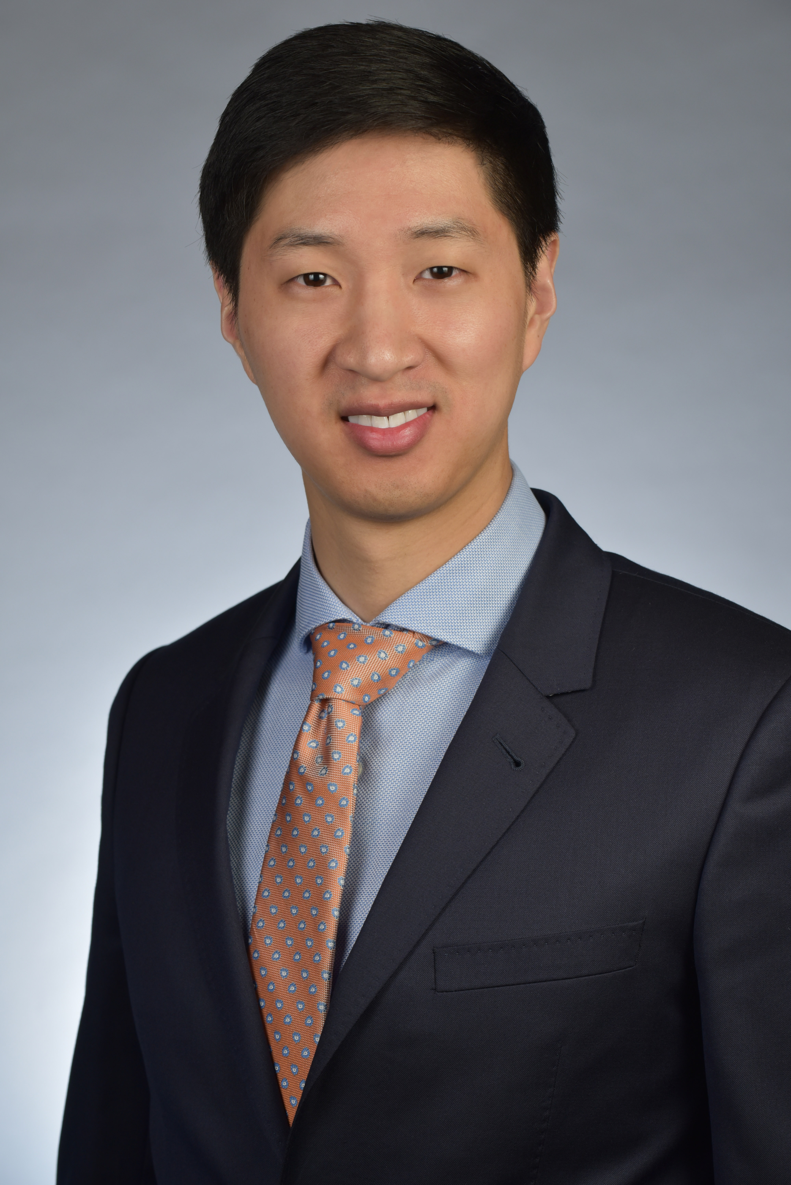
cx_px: 396
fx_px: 3227
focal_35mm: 98
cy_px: 592
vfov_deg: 20.8
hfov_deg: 14.0
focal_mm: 98
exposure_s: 1/160
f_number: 8
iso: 400
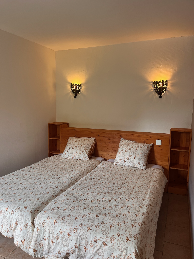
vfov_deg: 67.3
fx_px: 194
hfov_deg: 53.1
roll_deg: +0.6
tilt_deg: -7.8
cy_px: 130
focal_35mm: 26
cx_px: 97
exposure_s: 1/100
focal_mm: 5.1
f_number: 1.6
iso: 80
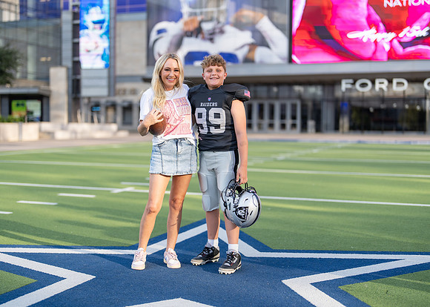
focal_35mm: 52
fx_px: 640
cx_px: 215
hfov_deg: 37.2
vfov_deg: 27.0
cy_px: 154
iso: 100
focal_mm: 50
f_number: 1.2
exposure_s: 1/2500
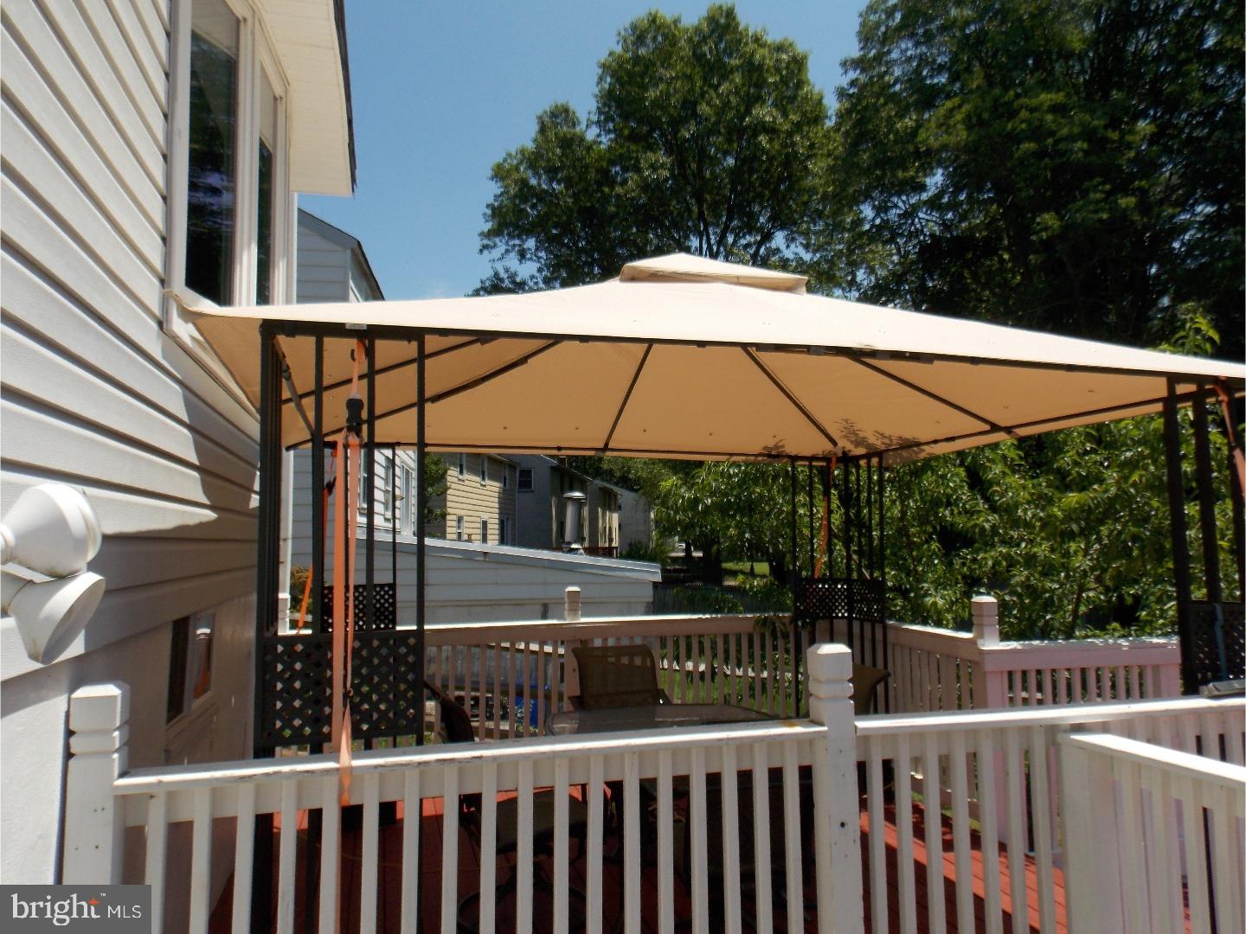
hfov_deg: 71.6
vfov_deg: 56.8
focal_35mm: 24
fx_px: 864
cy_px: 467
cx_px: 623
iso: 80
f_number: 3.1
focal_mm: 4.3
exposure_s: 1/1500
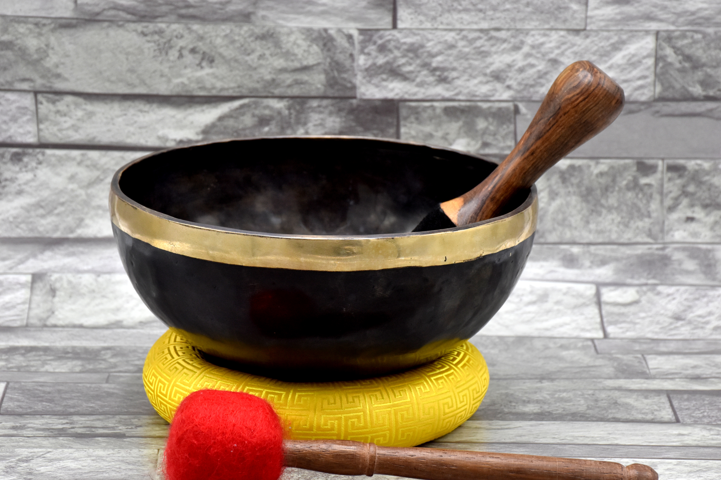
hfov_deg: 15.2
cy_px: 240
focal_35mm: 135
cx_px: 360
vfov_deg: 10.2
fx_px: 2704
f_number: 9
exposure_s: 1/320
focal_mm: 90
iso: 800
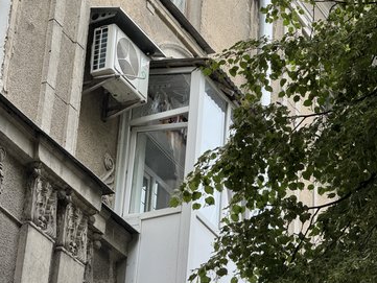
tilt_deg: +30.8
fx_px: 1449
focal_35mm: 133
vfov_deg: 11.2
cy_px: 132
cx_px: 174
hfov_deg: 14.8
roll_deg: -4.1
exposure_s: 1/99
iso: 64
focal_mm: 15.66
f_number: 2.8
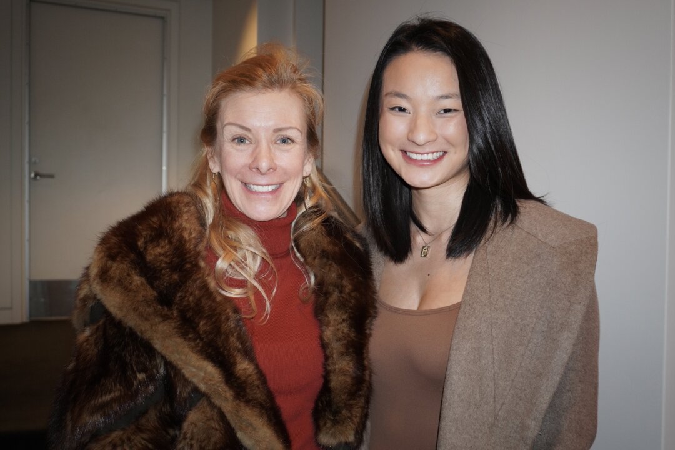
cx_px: 338
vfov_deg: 41.7
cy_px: 225
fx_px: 591
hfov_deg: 59.5
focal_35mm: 32
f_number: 4
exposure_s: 1/60
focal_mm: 21
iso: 800
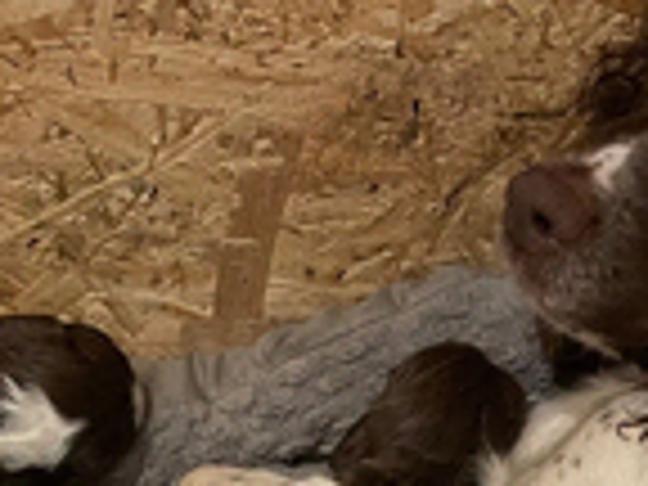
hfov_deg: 23.0
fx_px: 1591
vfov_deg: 15.8
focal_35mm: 85
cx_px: 317
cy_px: 758
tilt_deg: -48.8
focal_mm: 4.2
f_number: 1.6
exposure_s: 1/40
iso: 500
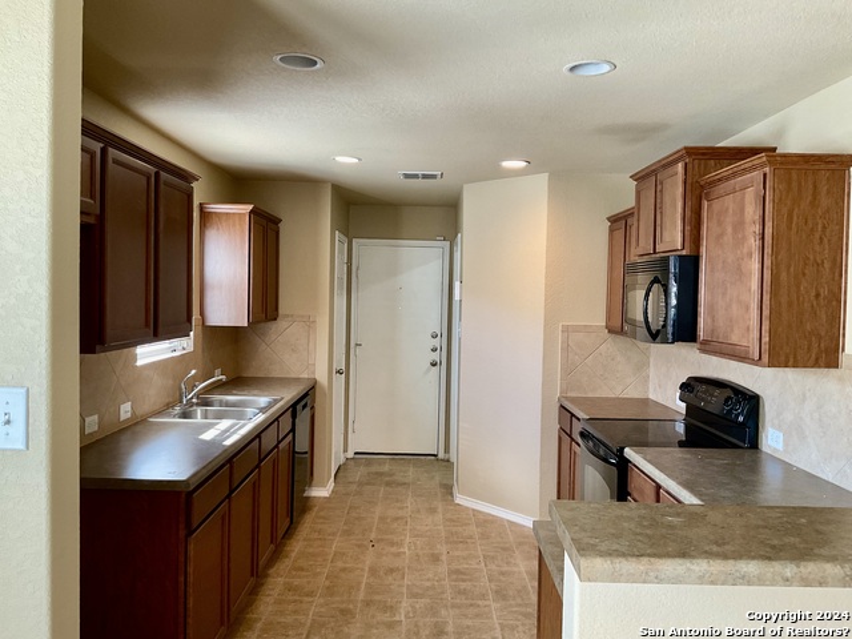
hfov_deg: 61.7
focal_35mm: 29
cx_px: 426
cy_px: 320
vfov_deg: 48.2
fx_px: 714
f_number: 1.8
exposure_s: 1/60
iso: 80
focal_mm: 3
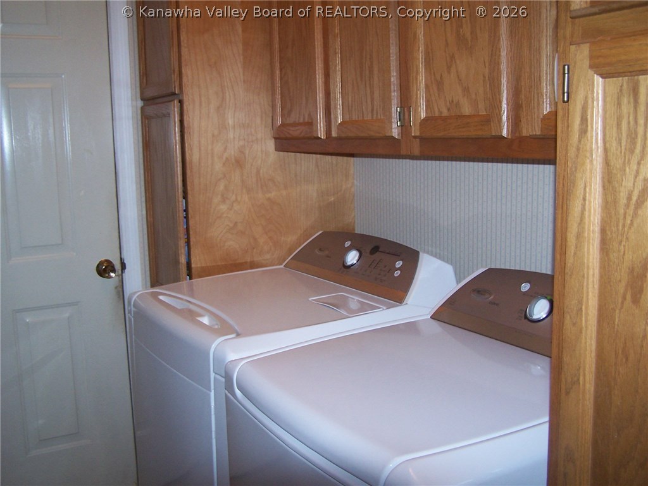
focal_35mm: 38
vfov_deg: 37.7
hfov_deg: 49.0
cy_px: 243
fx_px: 711
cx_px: 324
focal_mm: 6.3
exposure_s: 1/60
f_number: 2.8
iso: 140
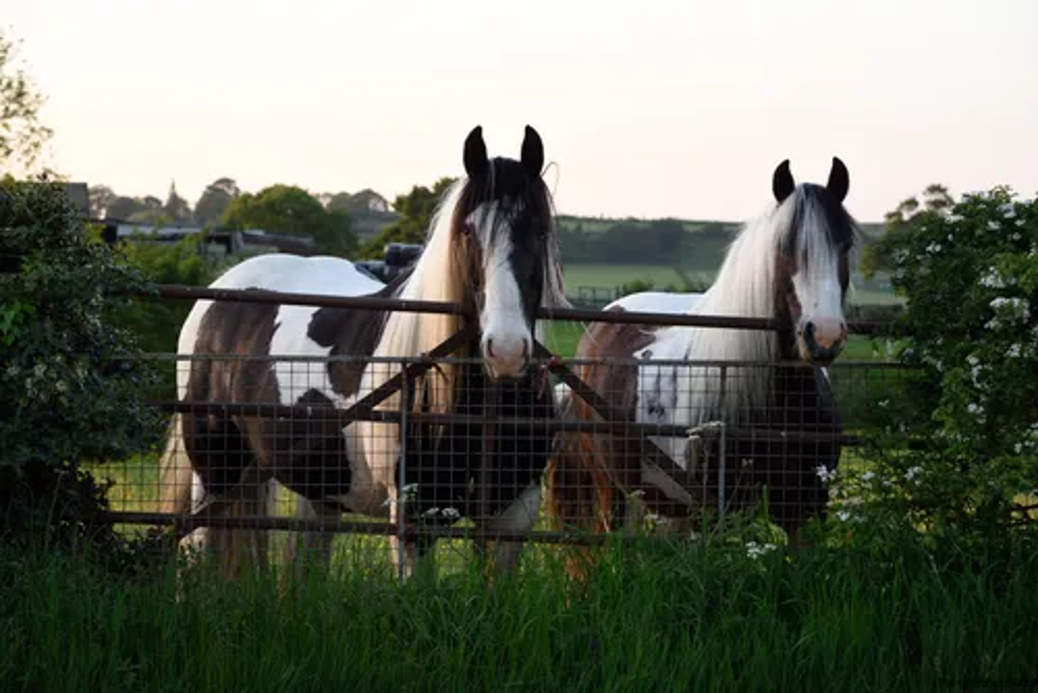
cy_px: 346
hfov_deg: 19.4
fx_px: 3029
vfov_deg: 13.1
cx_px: 519
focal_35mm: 105
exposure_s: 1/125
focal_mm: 105
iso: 1000
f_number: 8
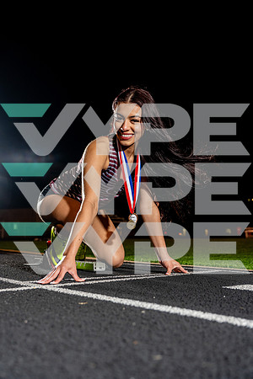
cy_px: 190
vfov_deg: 49.6
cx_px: 126
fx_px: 411
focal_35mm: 39
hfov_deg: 34.2
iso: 800
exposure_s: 1/250
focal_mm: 39
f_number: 4
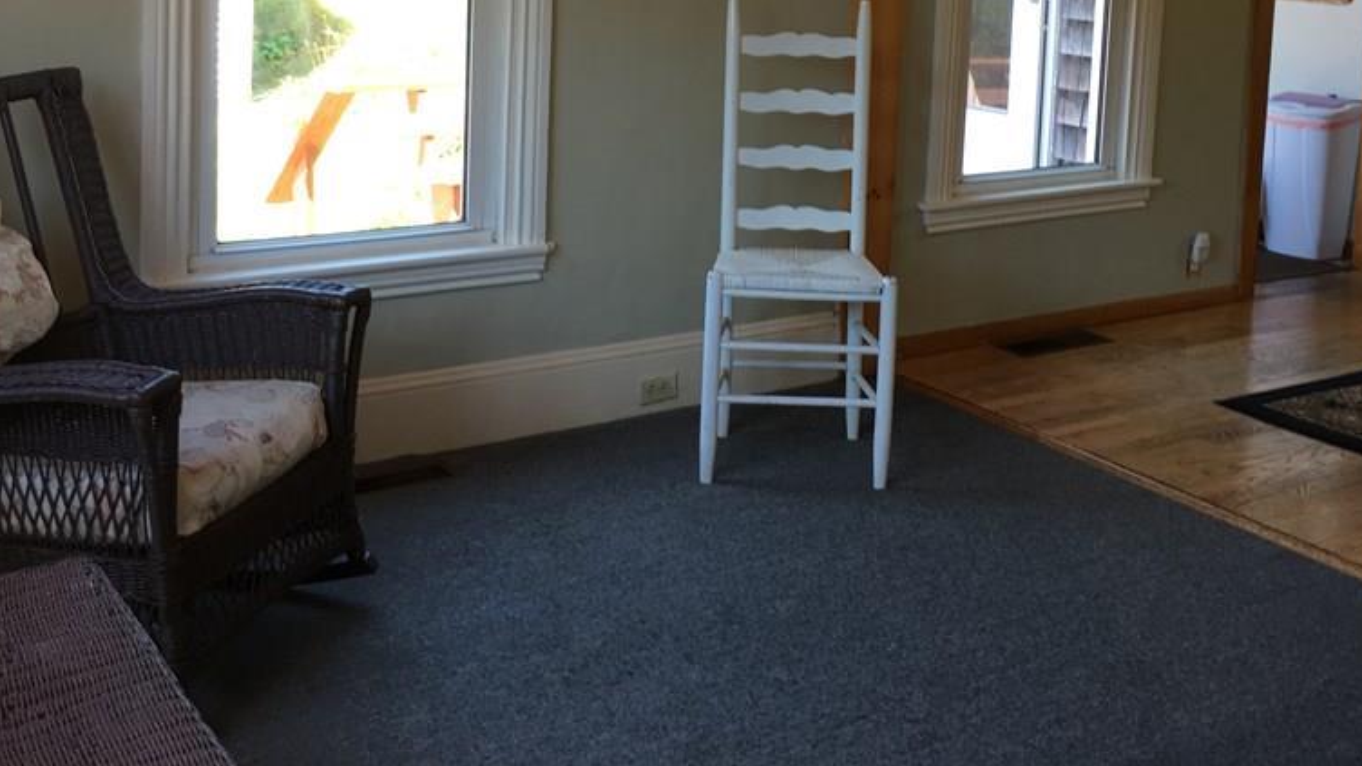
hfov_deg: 47.3
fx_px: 1553
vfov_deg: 26.8
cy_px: 85
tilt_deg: -5.1
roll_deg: -2.0
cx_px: 746
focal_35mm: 43
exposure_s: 1/60
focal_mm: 4.15
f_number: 2.2
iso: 32
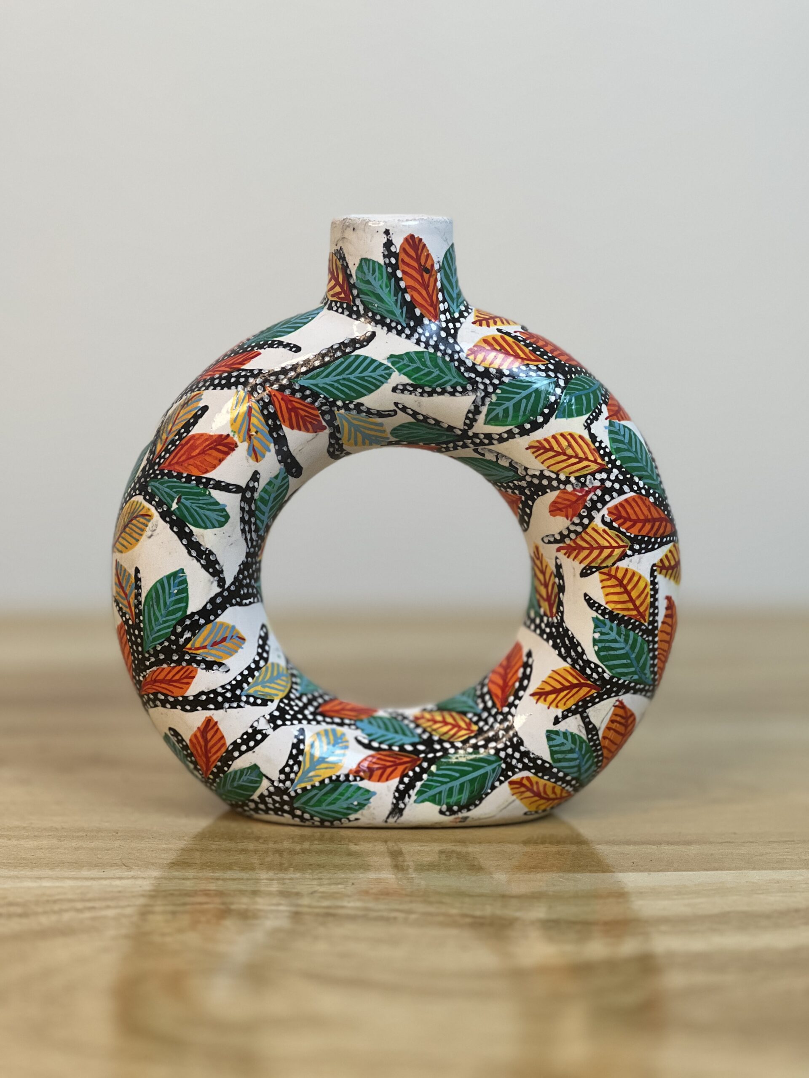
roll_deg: -0.9
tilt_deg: -8.9
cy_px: 539
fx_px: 2399
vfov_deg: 25.3
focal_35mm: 77
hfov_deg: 19.1
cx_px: 404
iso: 160
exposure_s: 1/100
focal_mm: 9
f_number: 2.8
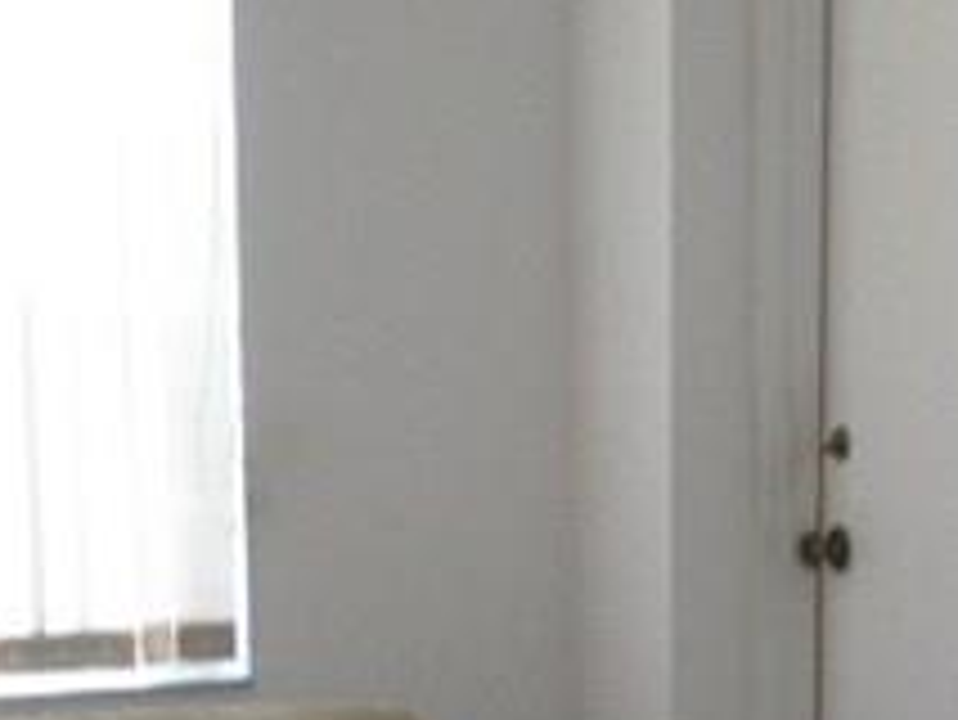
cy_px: 1071
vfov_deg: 11.4
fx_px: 3461
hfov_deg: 15.7
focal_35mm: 125
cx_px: 621
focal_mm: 4.7
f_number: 2.8
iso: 160
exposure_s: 1/30
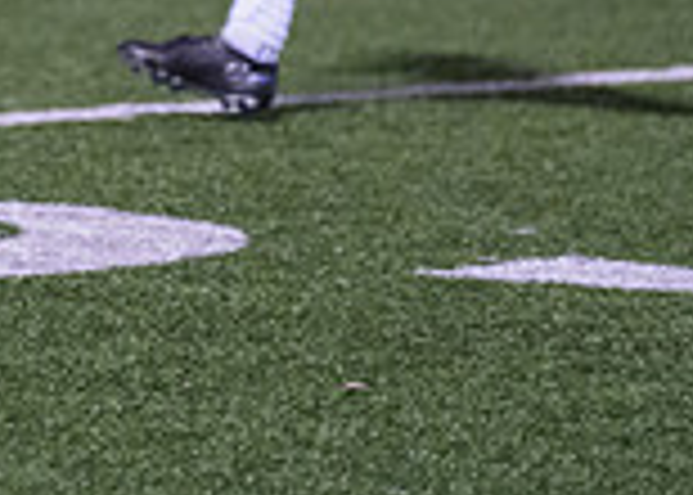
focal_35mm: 609
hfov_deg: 3.3
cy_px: -382
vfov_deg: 2.4
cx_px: -342
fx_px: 11986
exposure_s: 1/1000
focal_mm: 154
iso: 2500
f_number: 2.8
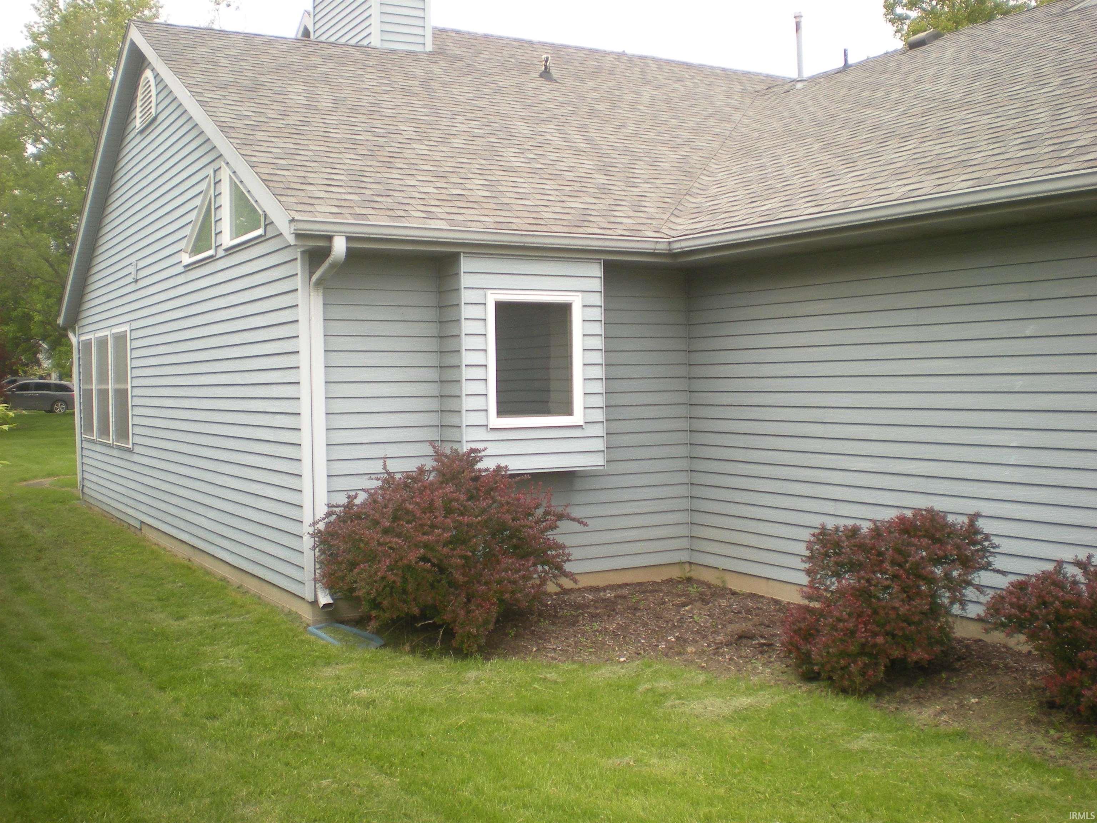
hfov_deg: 49.0
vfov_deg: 37.7
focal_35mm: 38
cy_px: 412
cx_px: 548
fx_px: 1204
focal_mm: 6.3
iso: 89
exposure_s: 1/298
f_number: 3.1
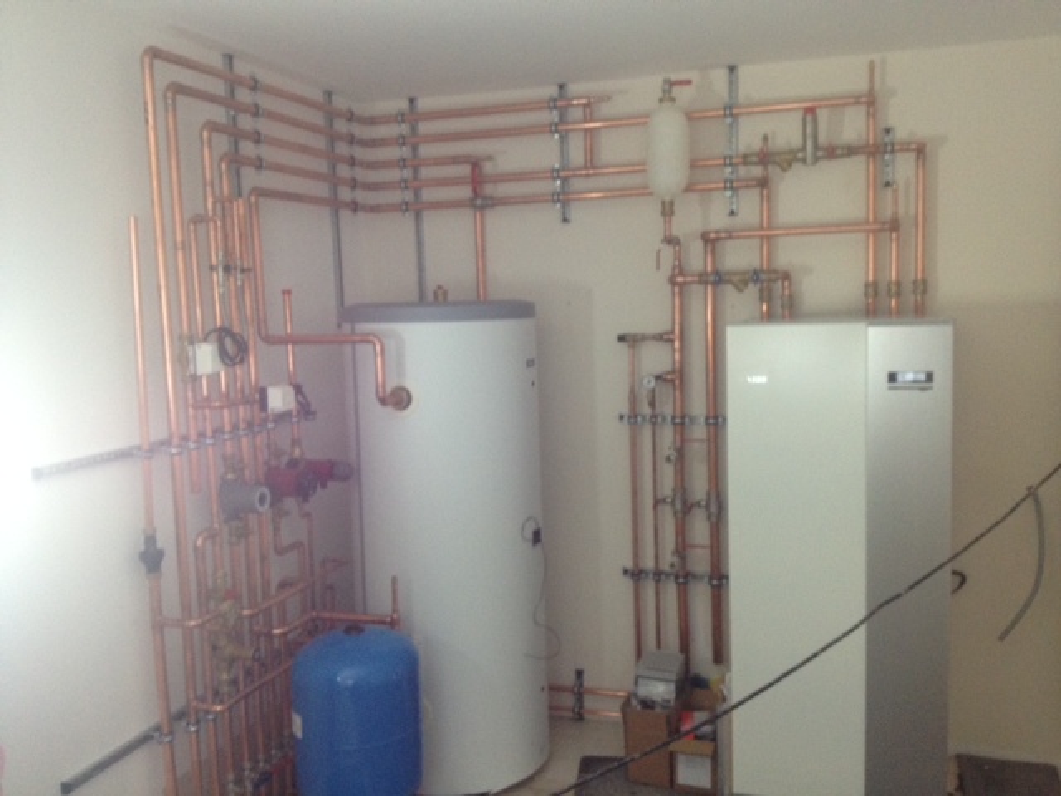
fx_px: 1073
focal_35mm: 35
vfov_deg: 40.7
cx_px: 530
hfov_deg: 52.6
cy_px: 398
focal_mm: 4.28
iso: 160
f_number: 2.4
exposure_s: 1/20
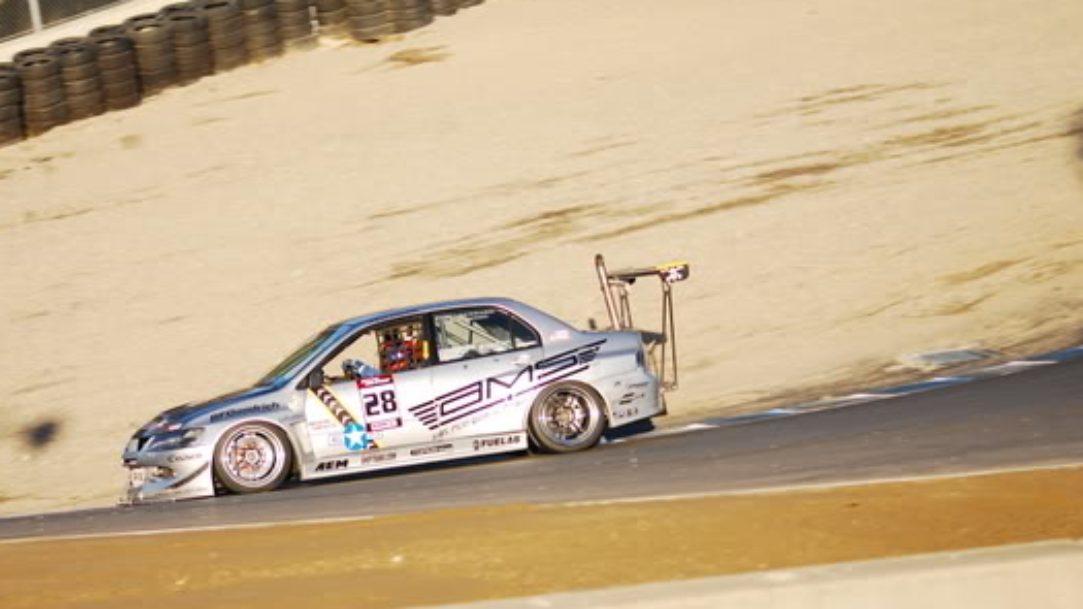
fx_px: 3847
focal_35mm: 134
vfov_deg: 9.0
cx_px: 438
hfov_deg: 16.0
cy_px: 345
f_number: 5
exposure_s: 1/400
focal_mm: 70
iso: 100
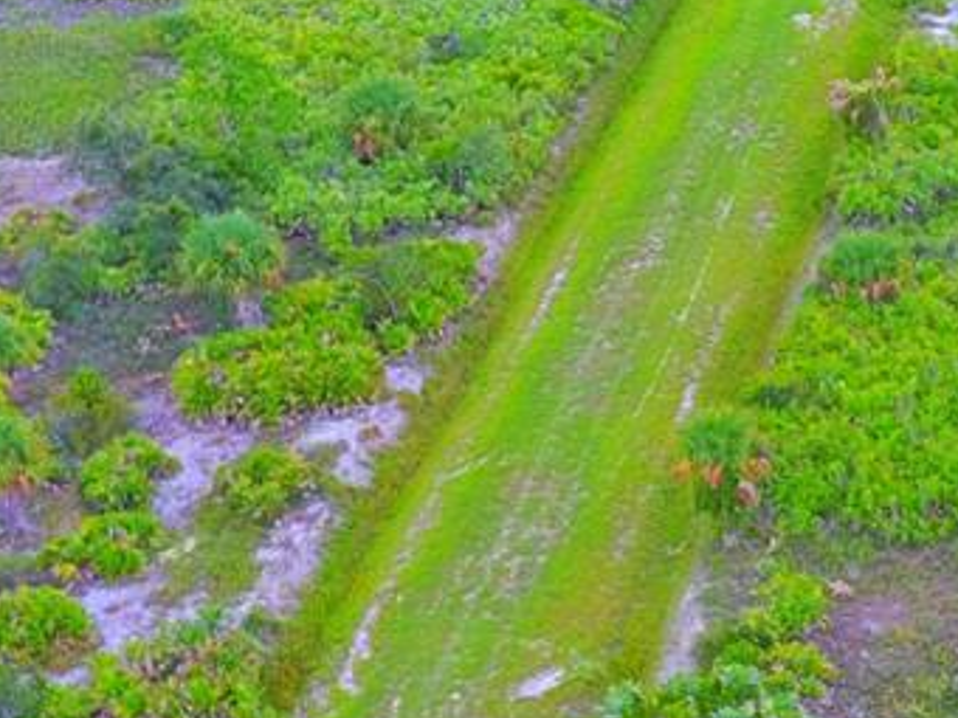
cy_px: 867
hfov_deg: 19.1
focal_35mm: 94
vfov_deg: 15.2
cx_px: 1299
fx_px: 2601
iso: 100
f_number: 2.8
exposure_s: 1/100
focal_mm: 3.61
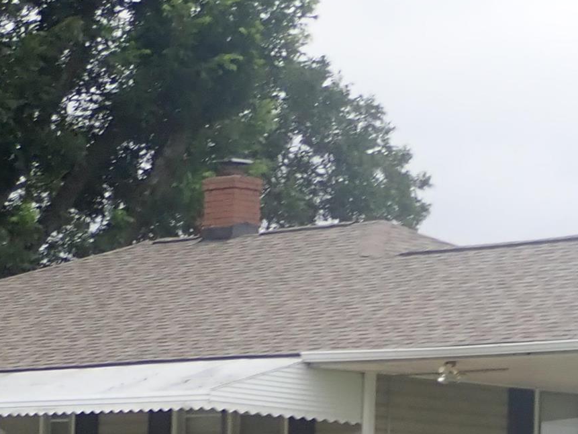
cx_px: 373
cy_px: 714
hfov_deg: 10.5
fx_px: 3156
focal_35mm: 189
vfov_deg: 7.7
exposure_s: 1/200
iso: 100
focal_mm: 9.61
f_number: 4.5
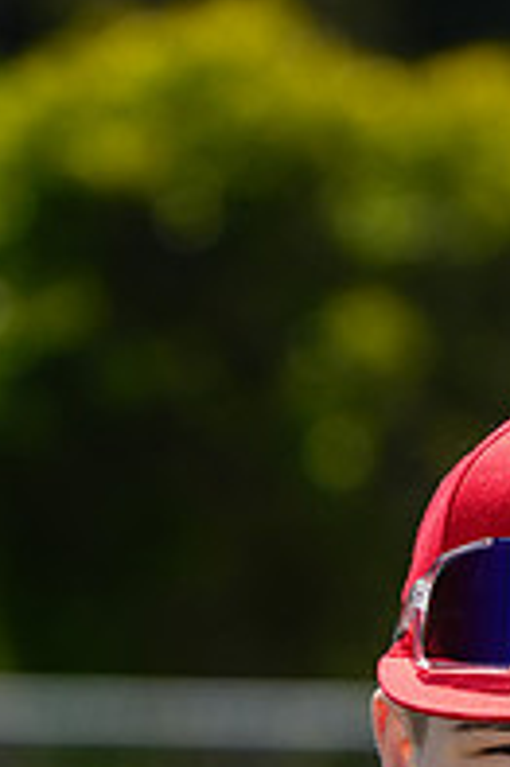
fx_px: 12537
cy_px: 1114
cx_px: 598
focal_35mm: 589
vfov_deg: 3.5
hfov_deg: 2.3
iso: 50
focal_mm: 200
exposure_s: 1/250
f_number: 5
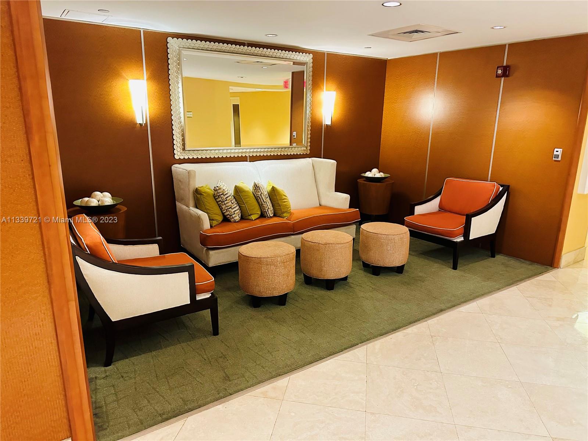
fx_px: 408
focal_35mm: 24
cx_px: 294
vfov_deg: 56.8
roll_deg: -0.8
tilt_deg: -14.6
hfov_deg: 71.6
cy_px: 220
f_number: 1.78
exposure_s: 1/60
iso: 800
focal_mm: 6.86
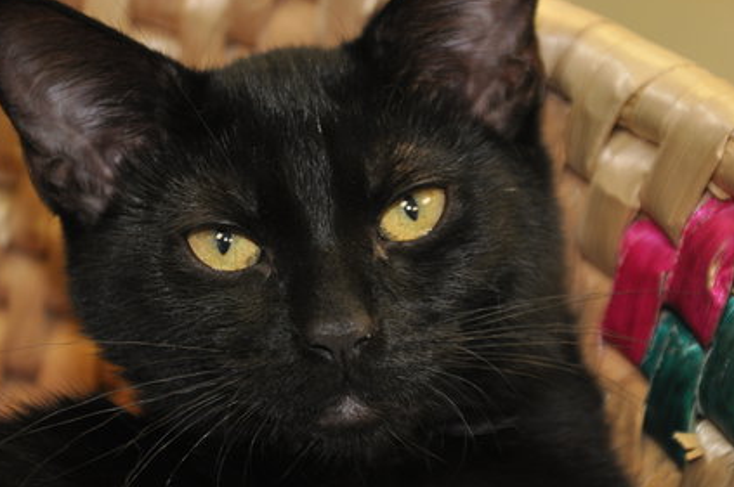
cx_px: 324
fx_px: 3067
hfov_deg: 13.6
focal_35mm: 151
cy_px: 236
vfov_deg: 9.1
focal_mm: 85
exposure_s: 1/60
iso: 800
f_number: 5.6
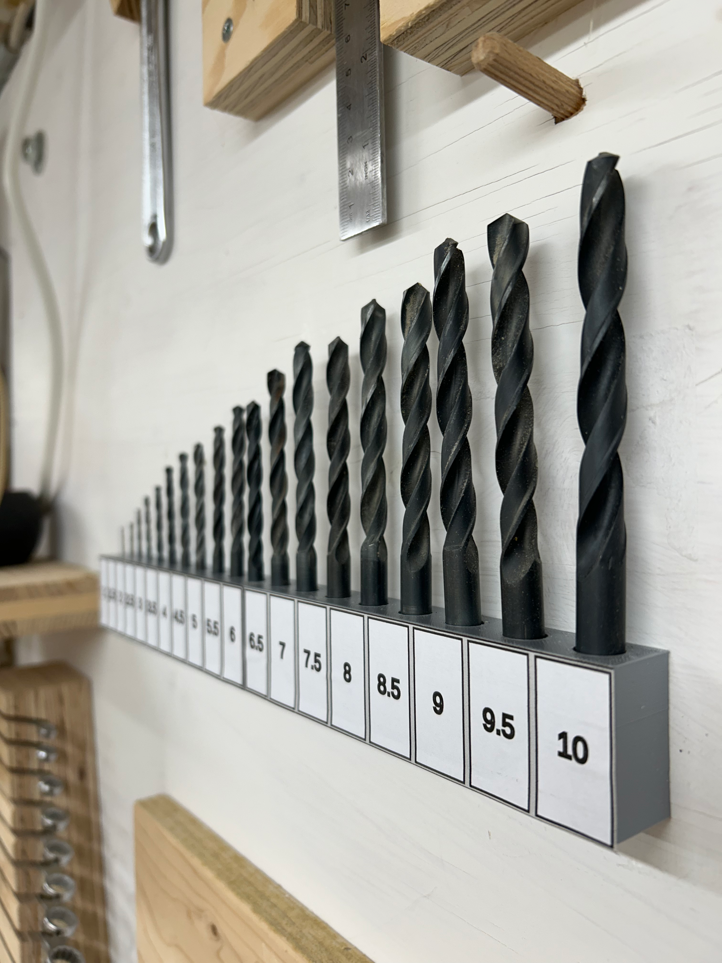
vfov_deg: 67.3
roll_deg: +1.2
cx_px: 361
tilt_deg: -0.4
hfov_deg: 53.1
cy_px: 482
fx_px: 723
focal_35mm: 26
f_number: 1.5
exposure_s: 1/102
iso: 32
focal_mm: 5.7
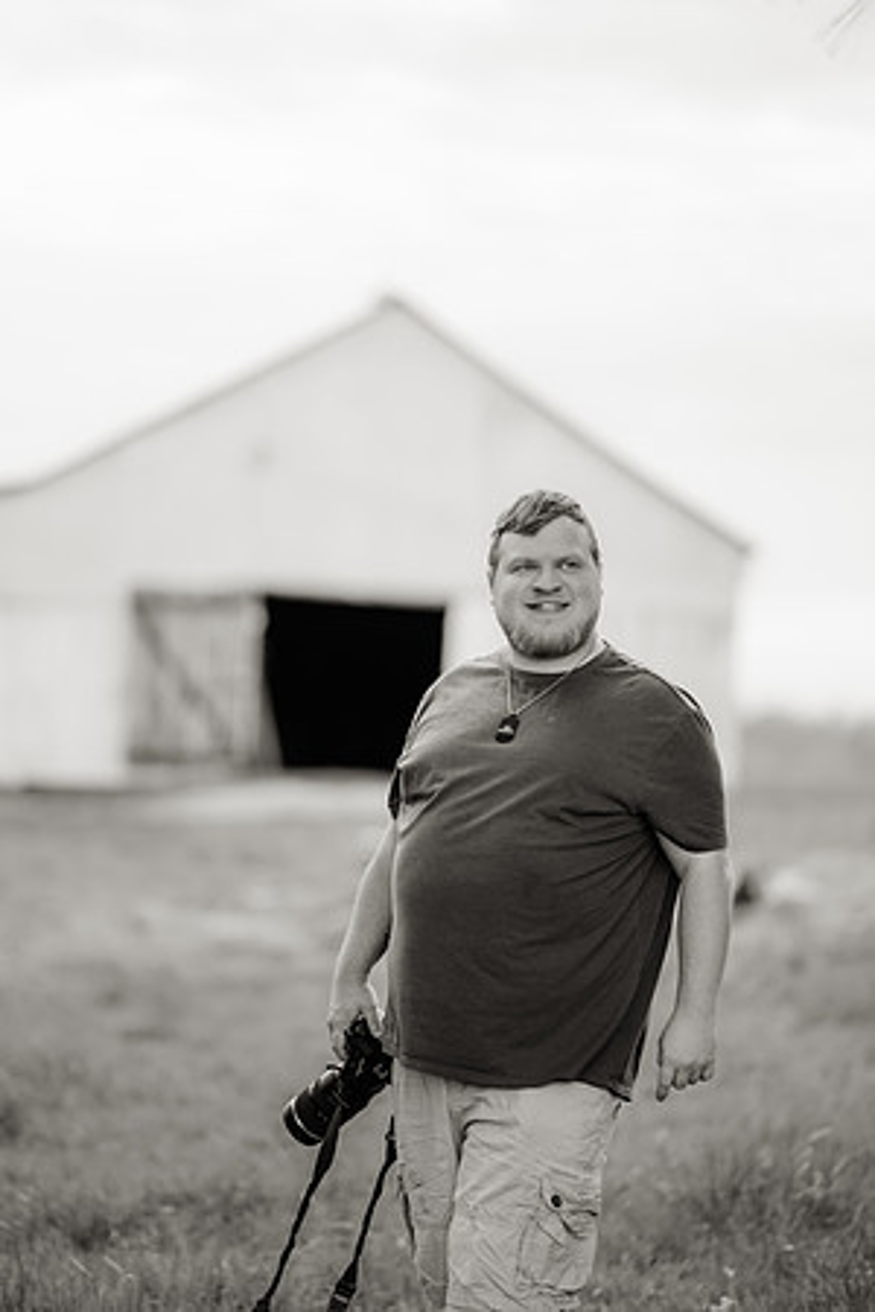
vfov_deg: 23.9
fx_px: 3099
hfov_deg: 16.1
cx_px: 438
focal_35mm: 85
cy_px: 656
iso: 125
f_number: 1.4
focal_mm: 85
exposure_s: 1/1250
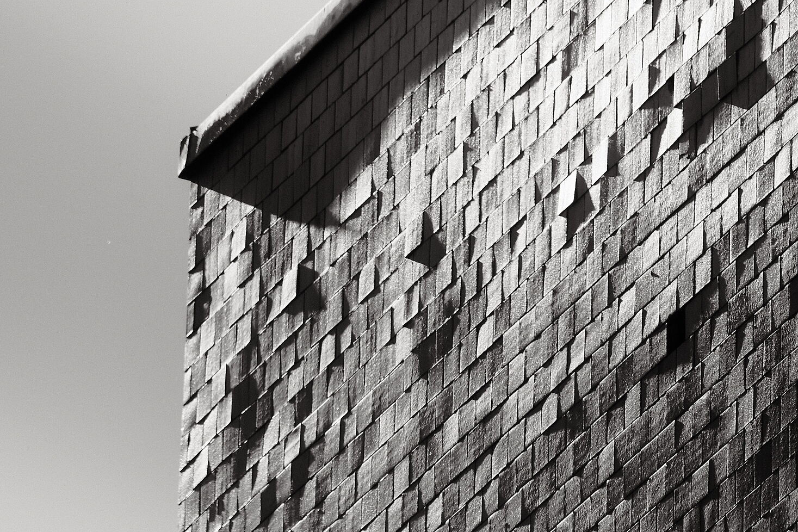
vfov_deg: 1.9
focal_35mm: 736
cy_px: 202
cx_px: 470
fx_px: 16313
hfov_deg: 2.8
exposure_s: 1/2900
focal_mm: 300
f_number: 7.1
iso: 800
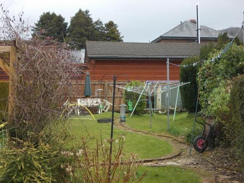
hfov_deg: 32.2
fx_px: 423
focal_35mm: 60
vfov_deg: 24.4
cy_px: 92
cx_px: 122
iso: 80
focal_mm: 8.5
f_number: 4
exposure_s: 1/80
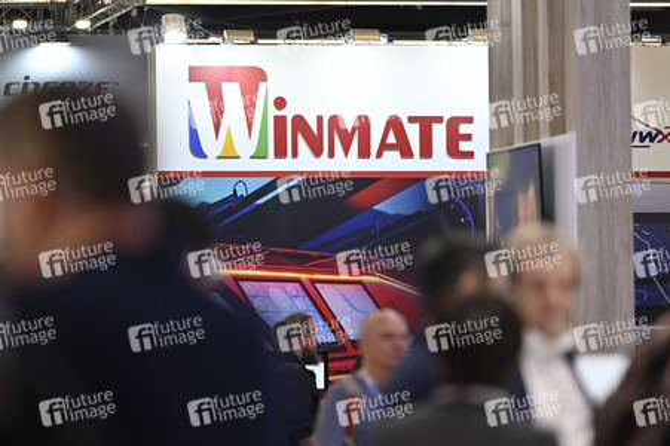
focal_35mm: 200
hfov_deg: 10.3
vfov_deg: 6.9
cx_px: 335
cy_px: 223
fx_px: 3719
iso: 250
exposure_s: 1/250
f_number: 2.8
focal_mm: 200
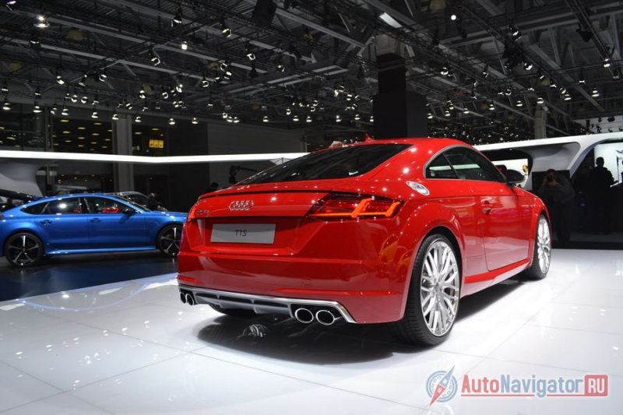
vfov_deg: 47.9
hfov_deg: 67.4
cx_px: 312
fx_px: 467
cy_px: 208
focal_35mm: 27
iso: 400
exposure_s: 1/125
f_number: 5.6
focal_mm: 18
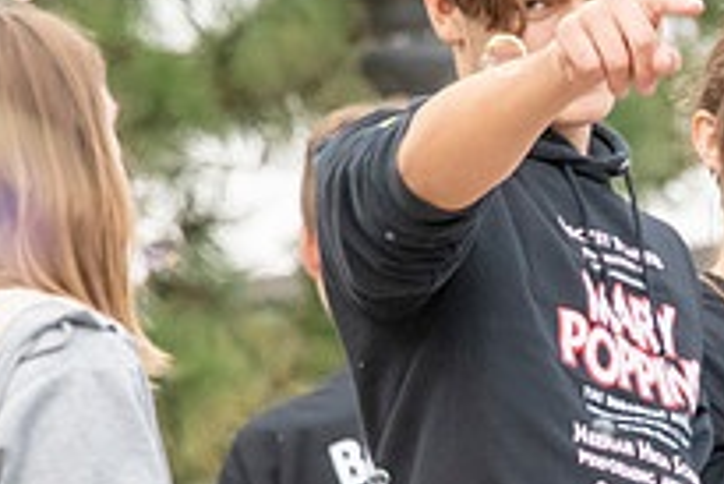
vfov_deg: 1.6
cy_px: 344
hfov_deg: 2.4
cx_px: 636
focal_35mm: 847
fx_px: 17046
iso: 3200
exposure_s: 1/200
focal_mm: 300
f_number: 11
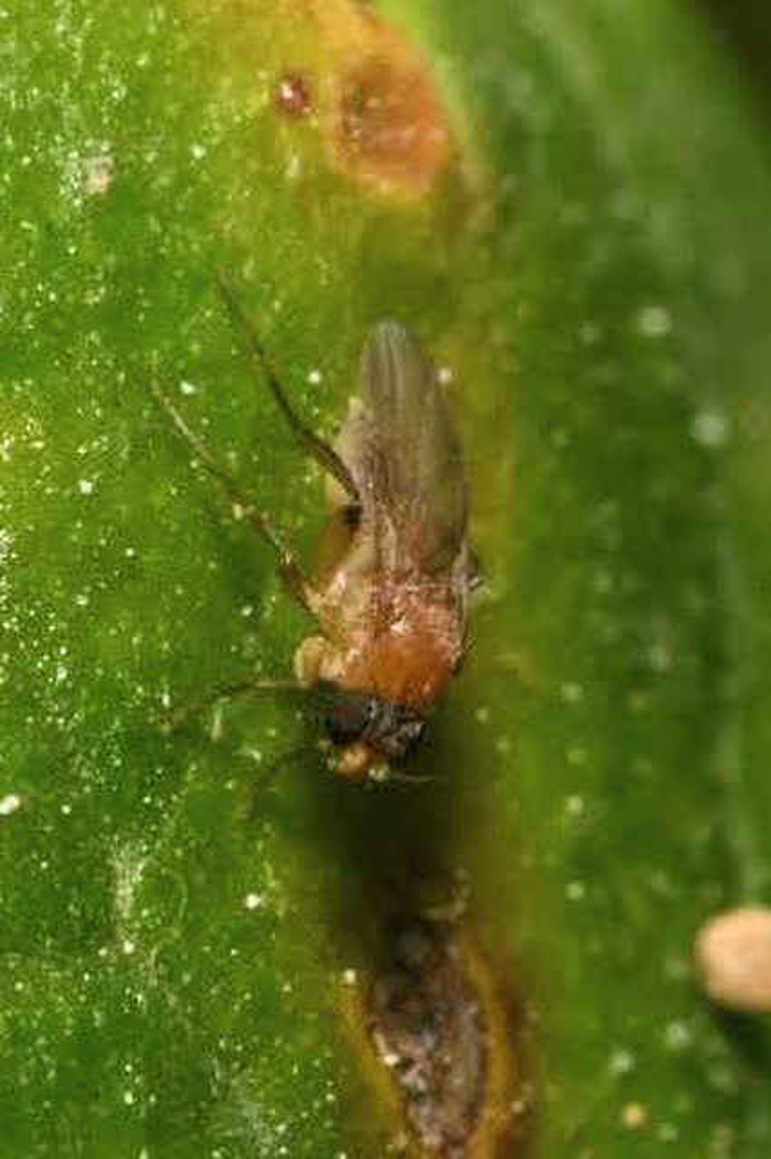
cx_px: 386
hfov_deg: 8.7
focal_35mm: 158
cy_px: 580
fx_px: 5065
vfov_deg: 13.0
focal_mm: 105
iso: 250
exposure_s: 1/60
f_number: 32
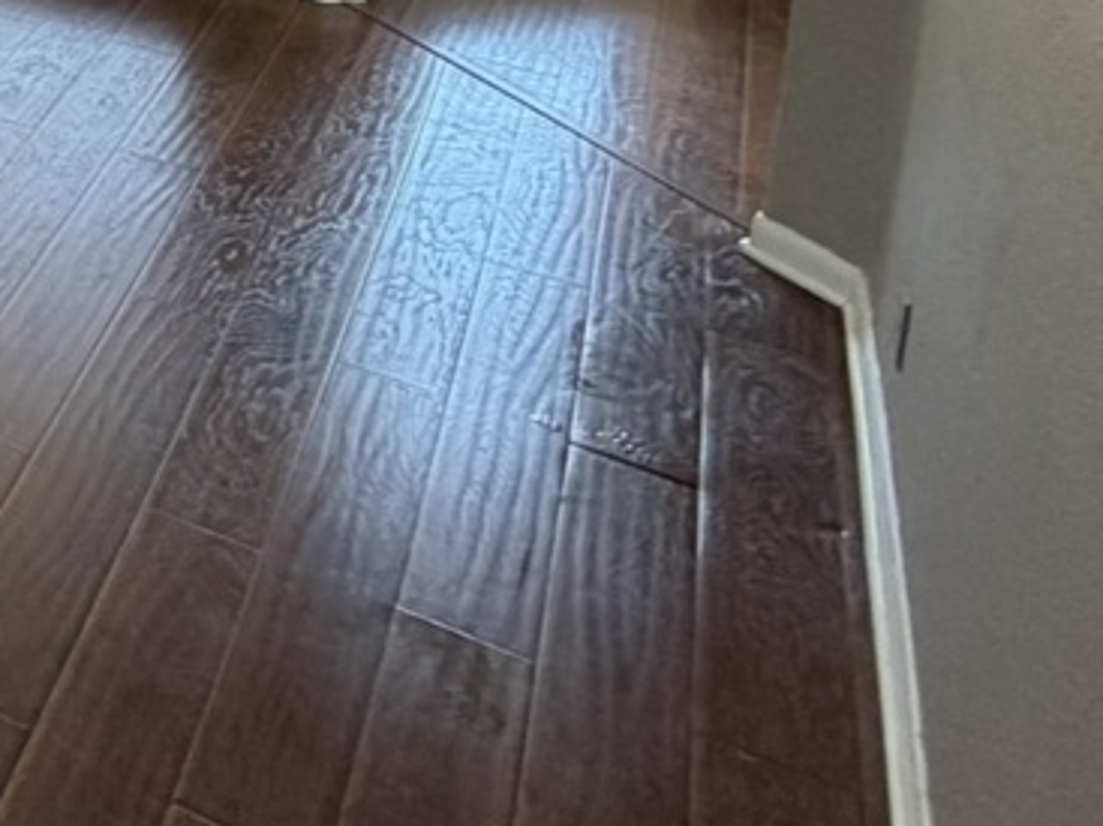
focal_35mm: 55
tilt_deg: -9.6
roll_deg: +1.0
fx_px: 1752
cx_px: -811
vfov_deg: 22.3
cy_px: -378
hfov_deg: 22.7
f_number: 2.2
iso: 160
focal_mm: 2.22
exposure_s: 1/60
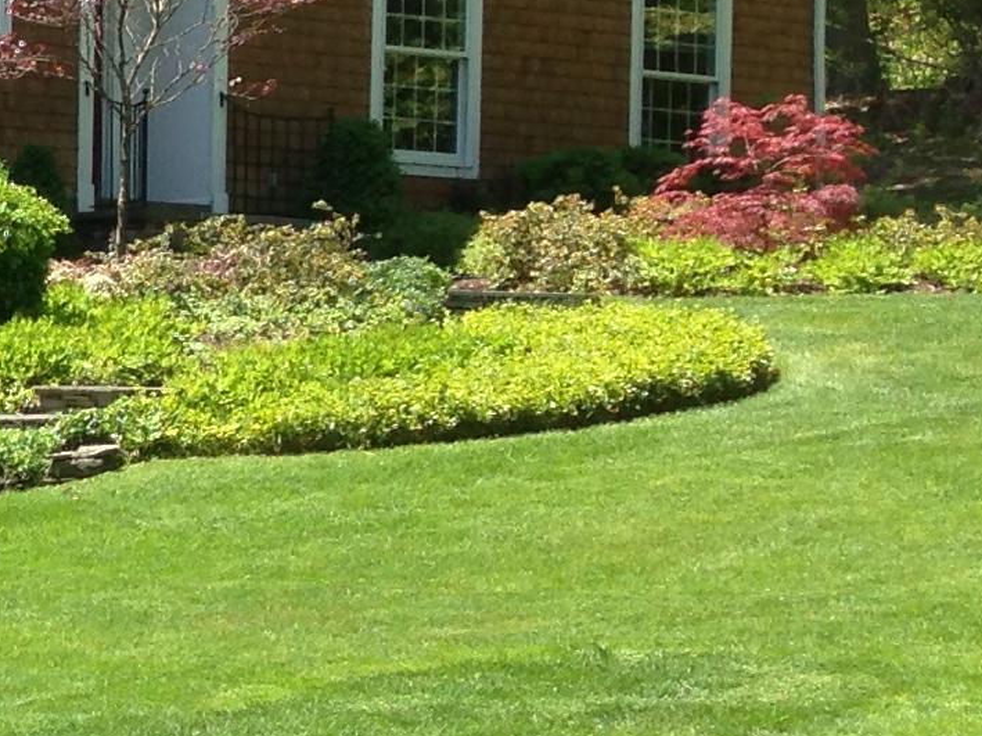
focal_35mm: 152
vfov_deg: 9.8
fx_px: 4310
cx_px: -1269
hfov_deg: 11.2
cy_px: 356
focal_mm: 4.13
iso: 50
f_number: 2.4
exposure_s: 1/497
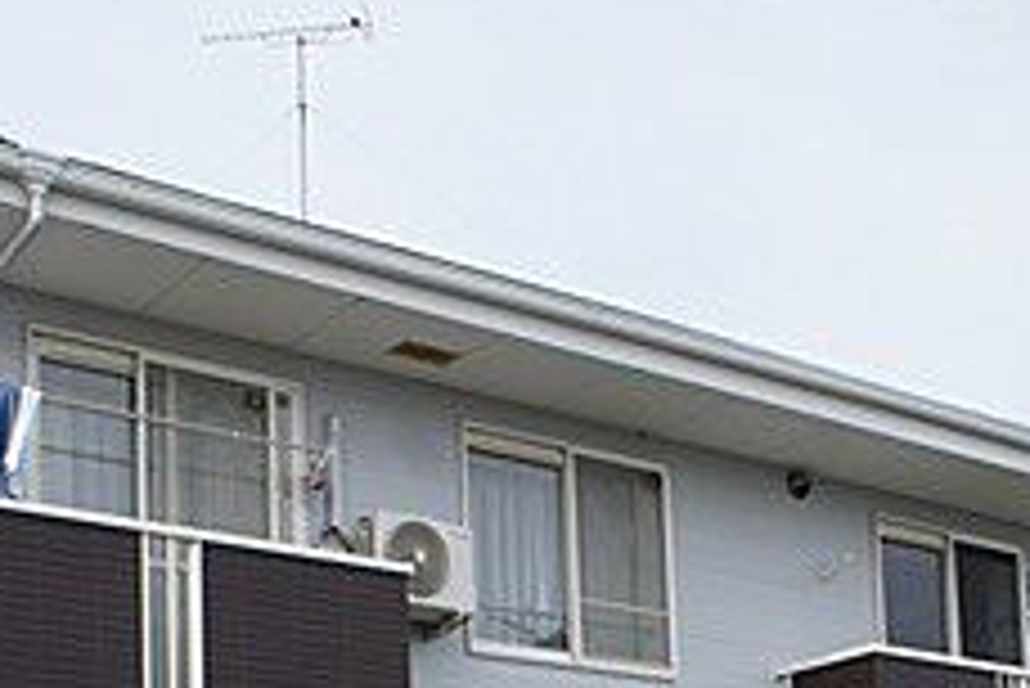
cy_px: 926
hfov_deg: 30.1
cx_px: 544
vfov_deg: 18.7
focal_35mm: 67
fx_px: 1918
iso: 200
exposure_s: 1/200
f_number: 11
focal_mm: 16
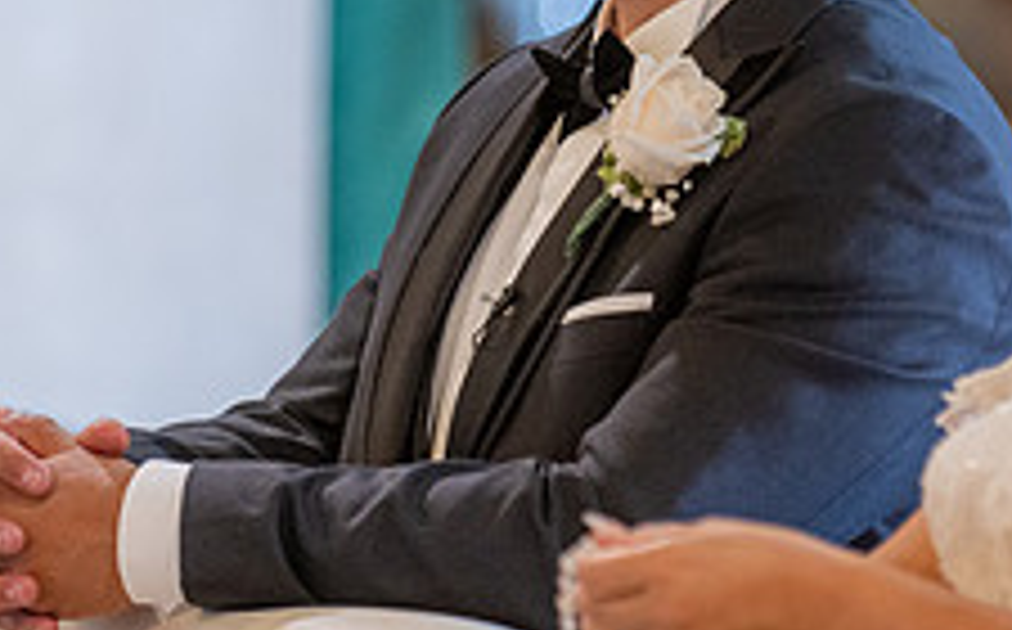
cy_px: -179
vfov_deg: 2.8
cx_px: 524
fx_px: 12891
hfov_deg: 4.5
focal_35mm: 468
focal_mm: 155
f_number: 2.8
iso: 1000
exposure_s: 1/100
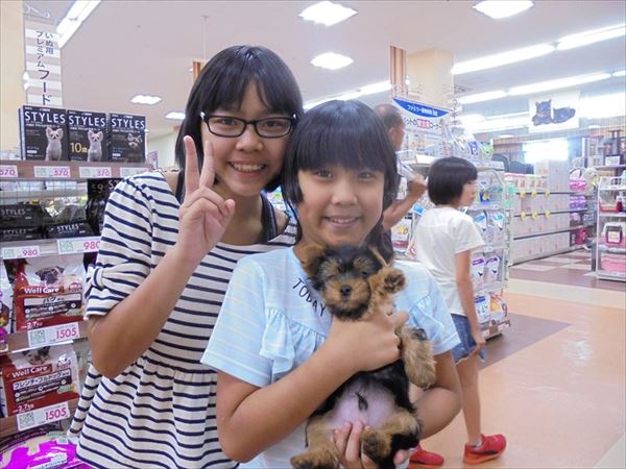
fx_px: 470
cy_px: 234
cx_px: 313
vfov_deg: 53.1
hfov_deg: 67.3
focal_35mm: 26
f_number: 3.5
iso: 250
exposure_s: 1/30
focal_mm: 4.6
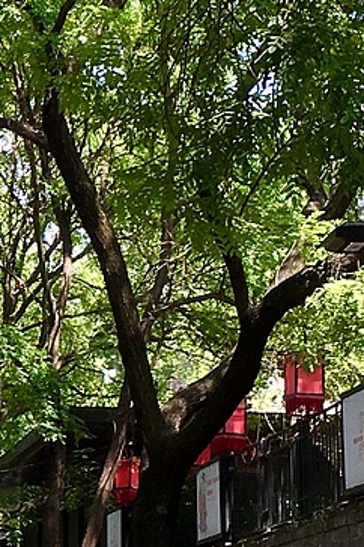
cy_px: 296
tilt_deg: +10.3
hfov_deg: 9.3
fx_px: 2153
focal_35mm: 142
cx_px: -265
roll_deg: -0.7
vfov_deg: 14.4
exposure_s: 1/242
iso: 25
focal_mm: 4.15
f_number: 2.2
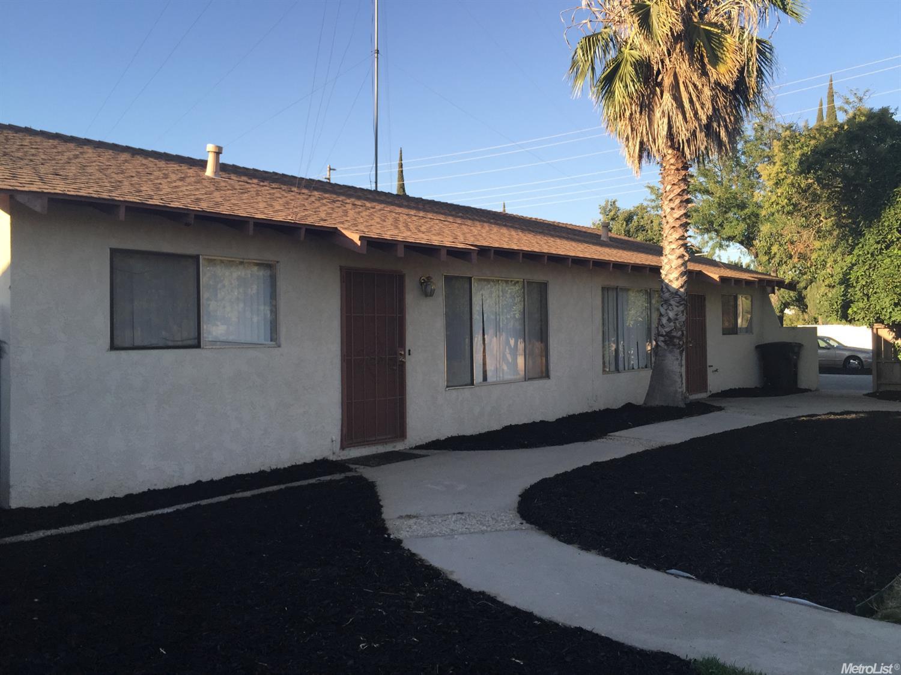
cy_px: 338
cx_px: 450
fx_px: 755
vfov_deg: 48.2
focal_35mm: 29
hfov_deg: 61.7
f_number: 2.2
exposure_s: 1/638
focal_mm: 4.15
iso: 32
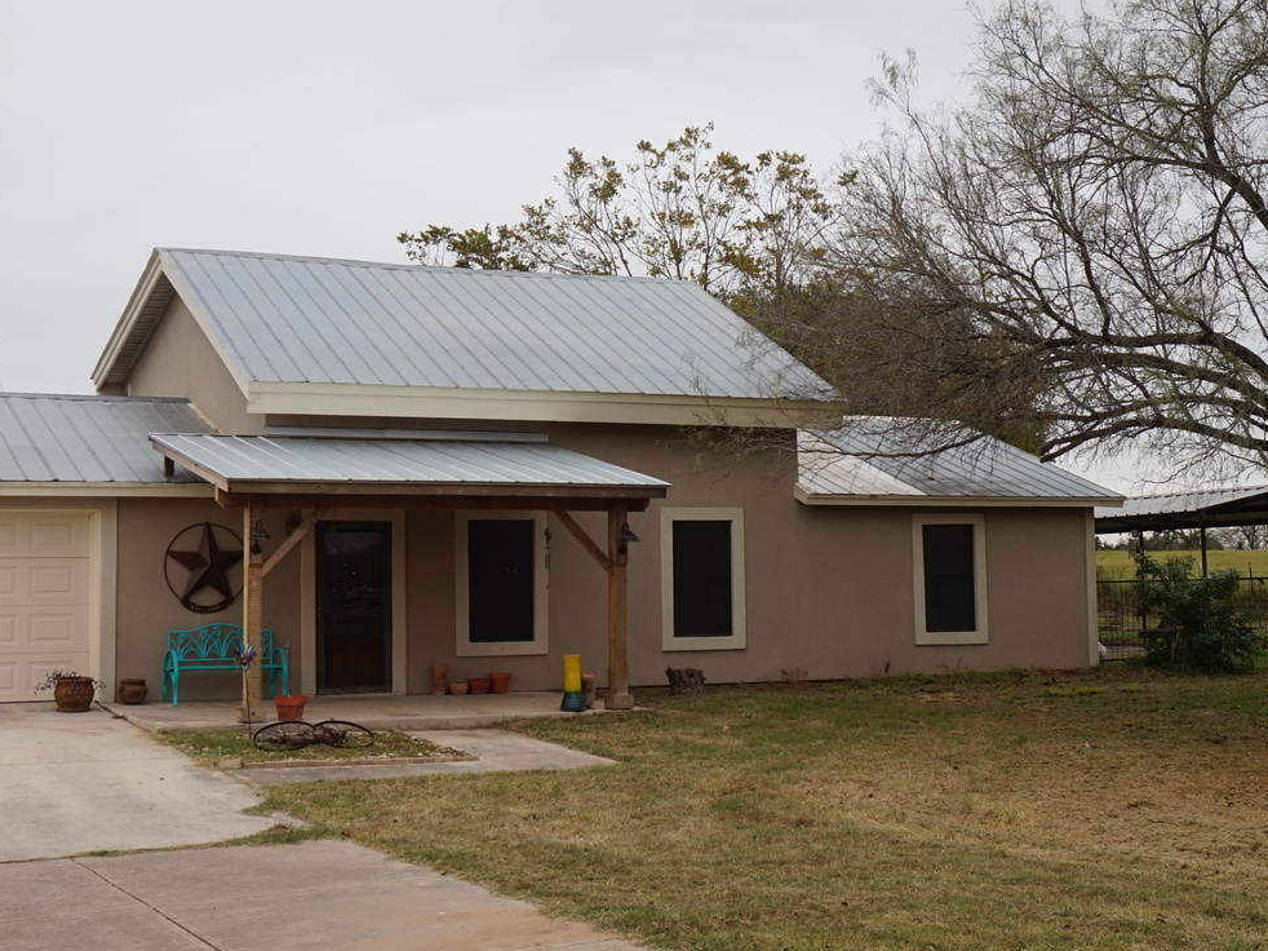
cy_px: 392
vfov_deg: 26.6
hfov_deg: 35.1
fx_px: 2007
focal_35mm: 55
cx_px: 637
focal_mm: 23
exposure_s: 1/60
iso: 100
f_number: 9
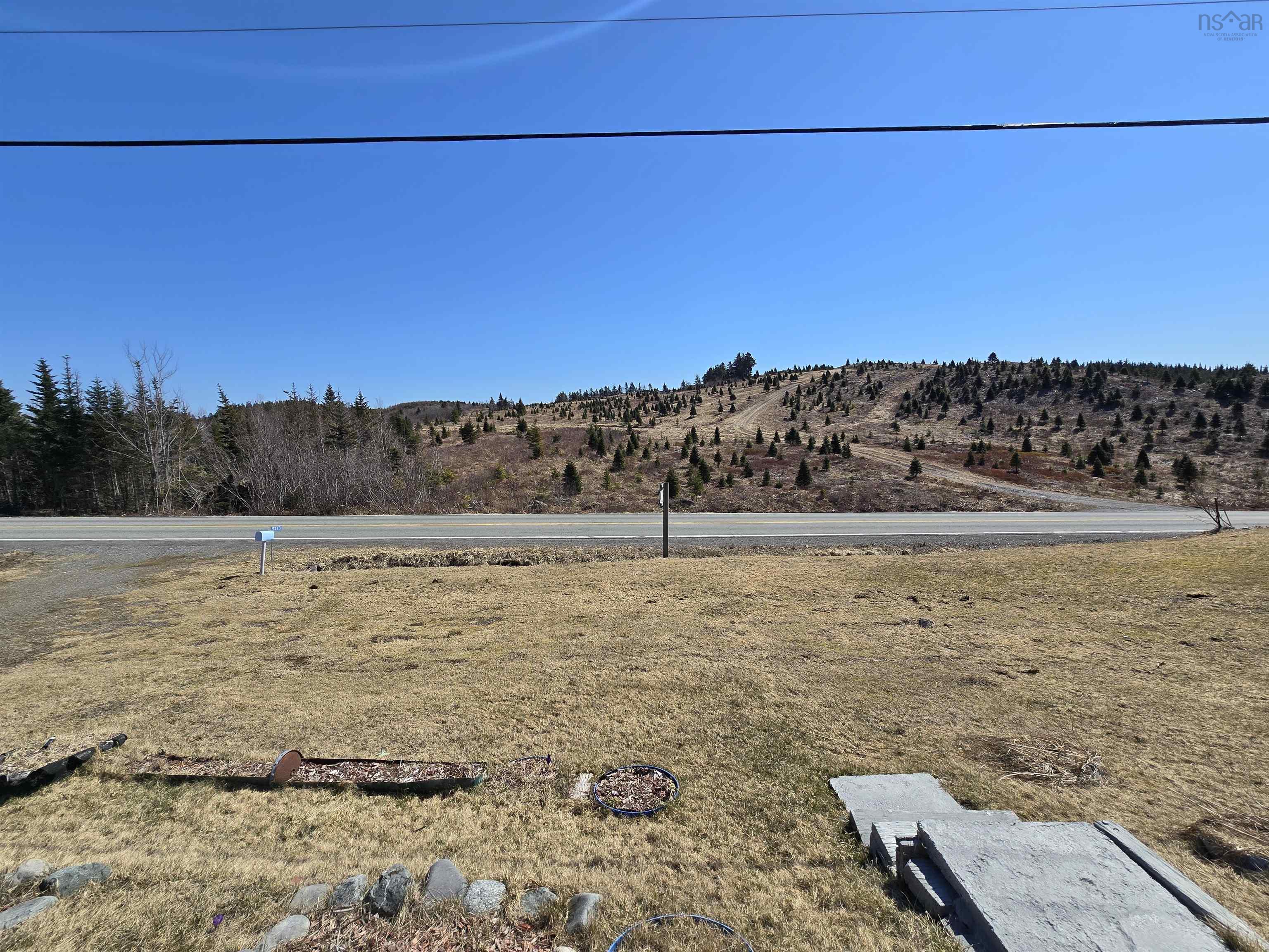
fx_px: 477
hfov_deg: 106.2
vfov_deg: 89.9
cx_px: 634
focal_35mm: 13
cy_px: 476
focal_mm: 2.2
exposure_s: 1/3203
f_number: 2.2
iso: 50
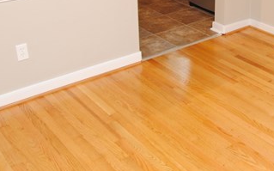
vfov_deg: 23.9
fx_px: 388
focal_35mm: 52
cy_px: 5
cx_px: 243
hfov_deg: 36.6
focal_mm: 10
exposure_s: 1/60
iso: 200
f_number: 4
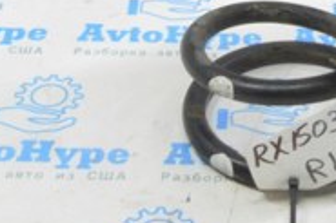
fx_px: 1259
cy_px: -121
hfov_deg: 14.9
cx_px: 336
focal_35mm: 135
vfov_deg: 9.8
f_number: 20
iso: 6400
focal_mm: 26
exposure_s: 1/15
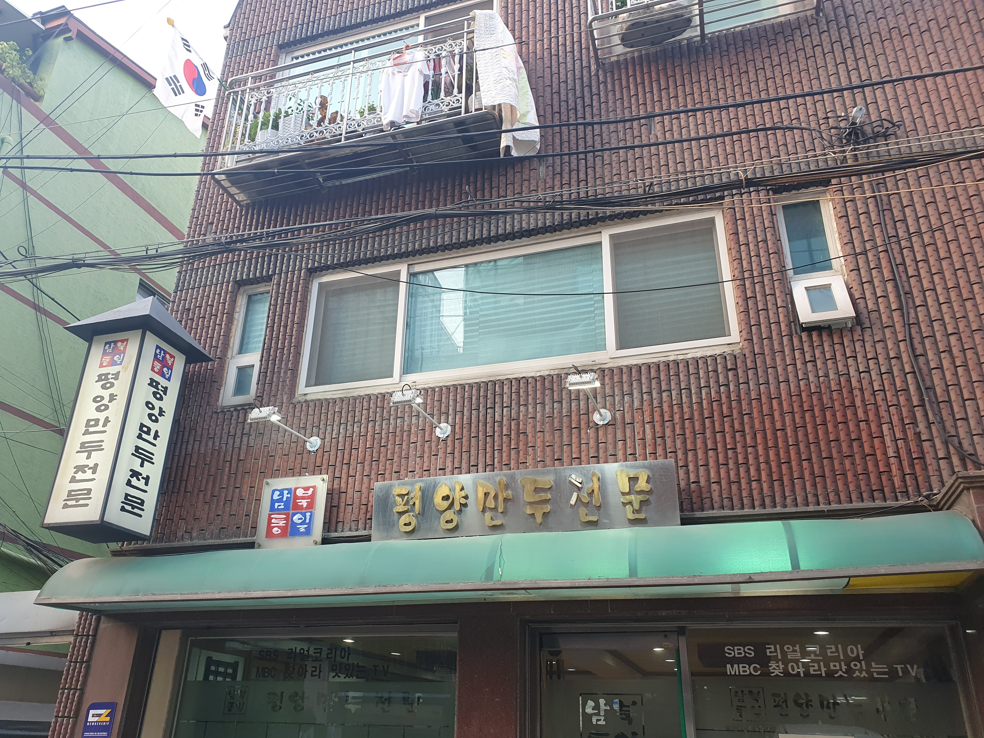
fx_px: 739
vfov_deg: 53.1
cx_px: 492
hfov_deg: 67.3
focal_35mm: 26
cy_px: 369
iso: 100
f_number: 2.4
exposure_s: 1/120
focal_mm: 4.32
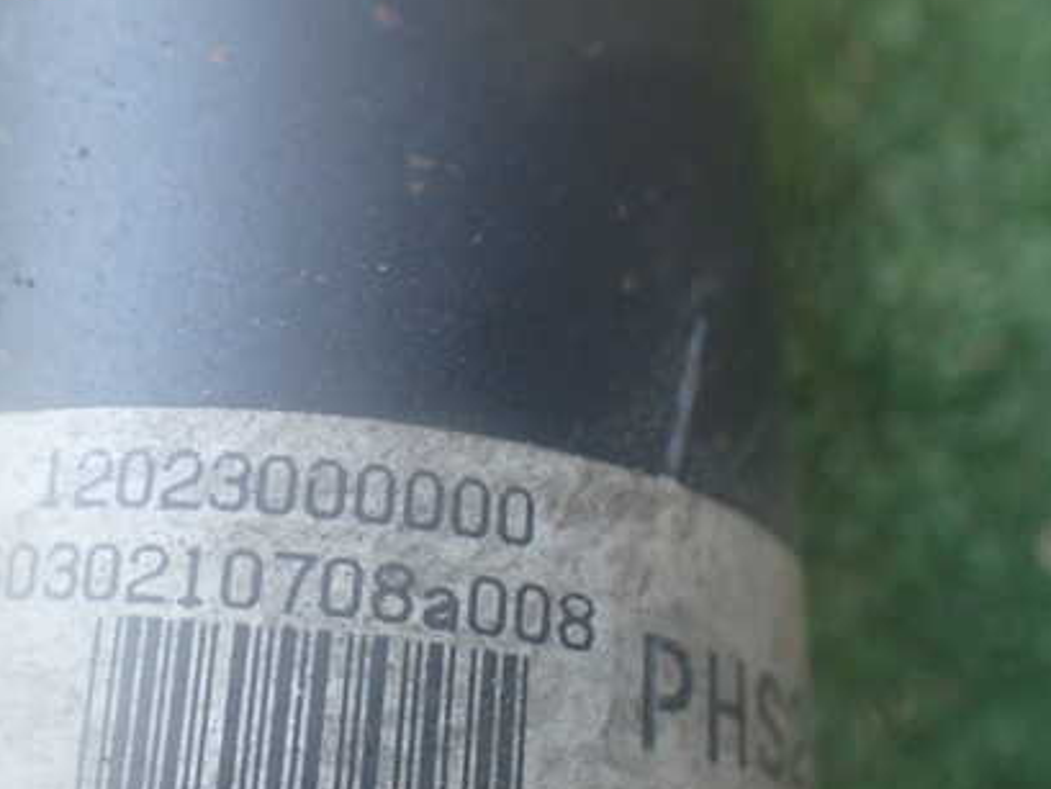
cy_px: 517
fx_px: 1336
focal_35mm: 44
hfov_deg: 42.4
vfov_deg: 32.7
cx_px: 352
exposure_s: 1/125
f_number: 2.3
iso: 500
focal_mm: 5.4
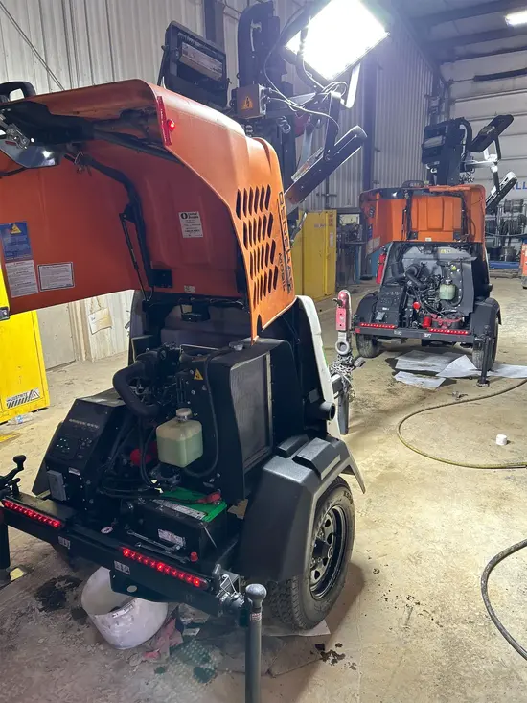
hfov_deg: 53.1
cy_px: 352
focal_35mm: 26
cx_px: 264
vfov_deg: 67.3
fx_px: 528
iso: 80
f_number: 1.5
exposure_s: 1/120
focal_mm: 5.7
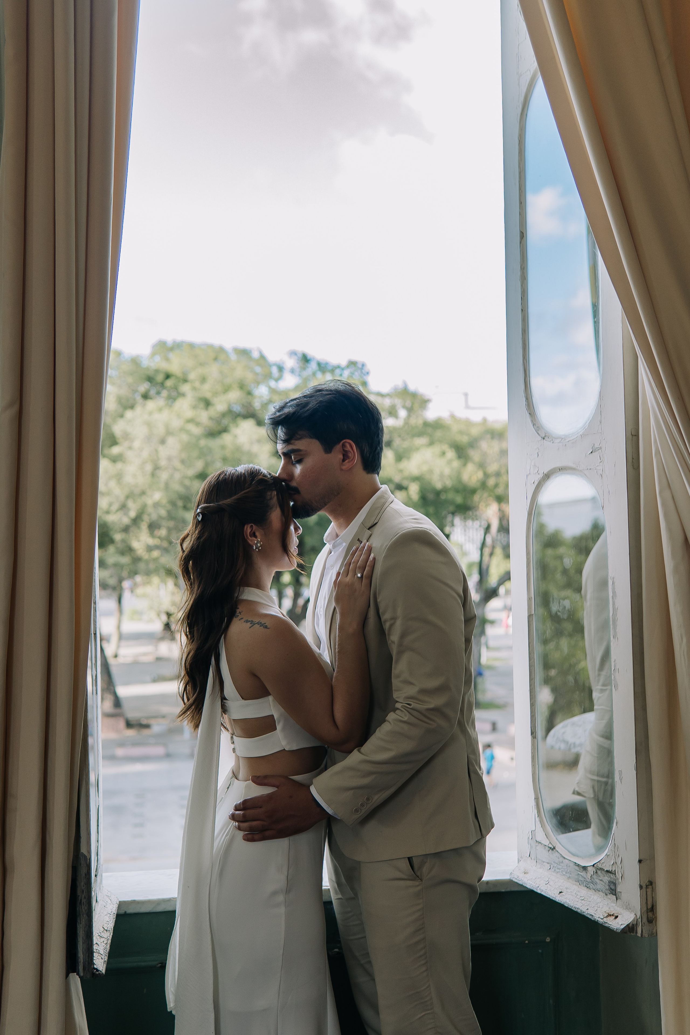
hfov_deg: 29.9
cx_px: 345
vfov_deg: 43.6
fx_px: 1294
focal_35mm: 45
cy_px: 518
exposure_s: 1/250
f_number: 2.5
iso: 250
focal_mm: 30
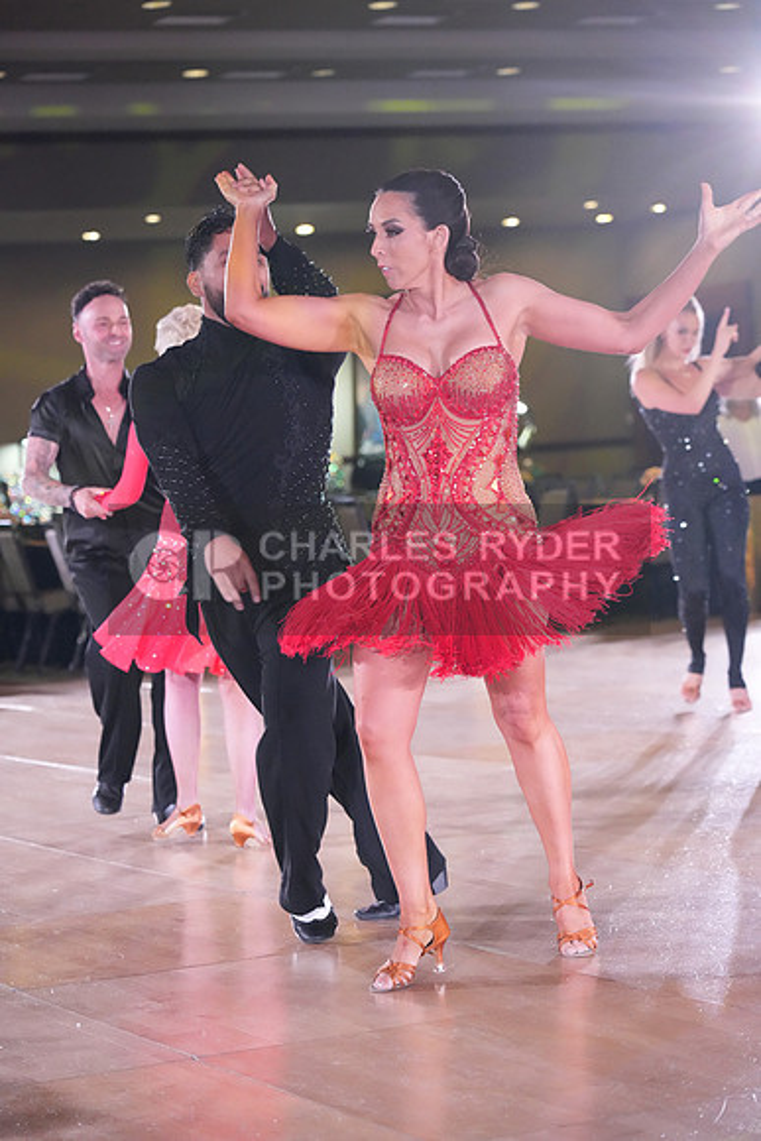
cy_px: 570
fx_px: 3010
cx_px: 380
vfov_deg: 21.5
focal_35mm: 95
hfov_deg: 14.4
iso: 8000
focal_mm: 95
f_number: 4.5
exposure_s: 1/400
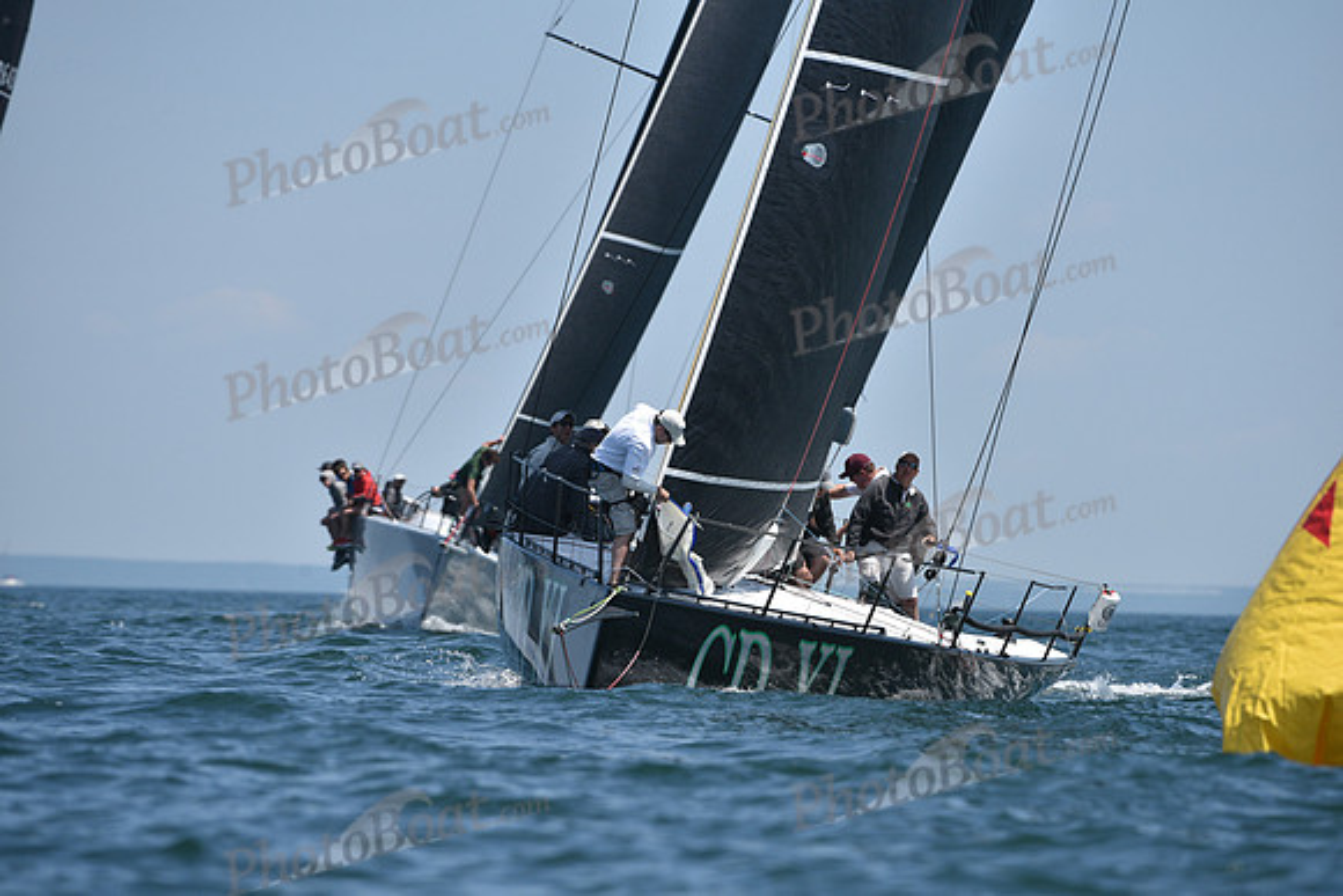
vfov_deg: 3.4
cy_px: 448
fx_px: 14925
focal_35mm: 400
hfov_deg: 5.2
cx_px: 672
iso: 320
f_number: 7.1
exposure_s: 1/1600
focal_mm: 400
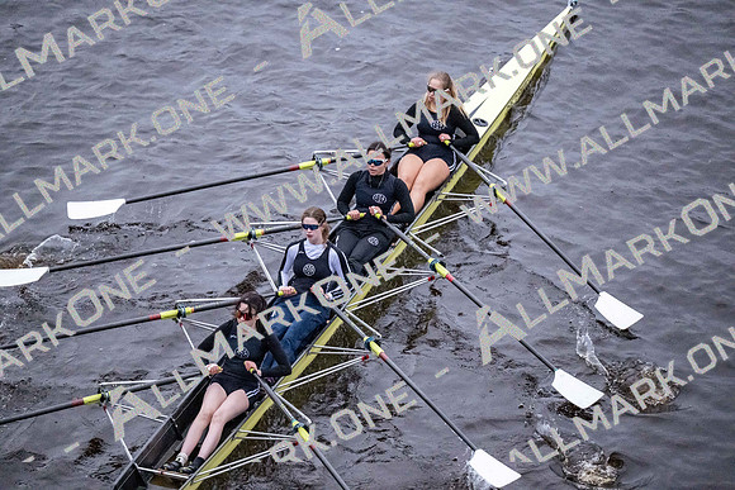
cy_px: 245
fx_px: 4084
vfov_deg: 6.9
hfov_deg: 10.3
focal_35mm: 200
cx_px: 368
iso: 10000
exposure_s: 1/1600
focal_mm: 200
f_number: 2.8
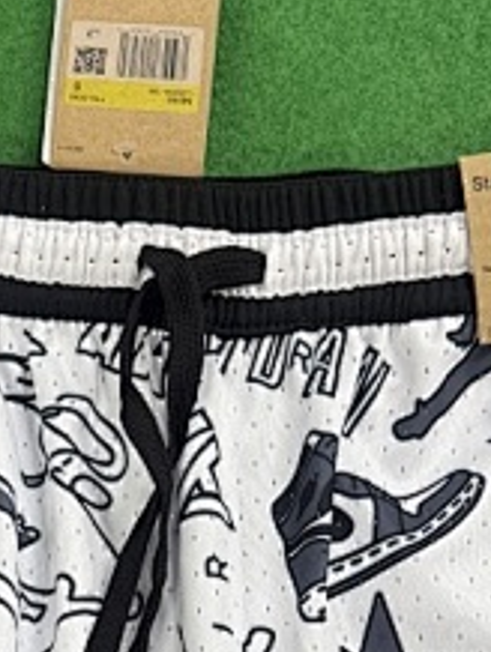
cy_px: 861
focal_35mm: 88
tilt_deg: -79.1
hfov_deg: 16.8
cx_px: 147
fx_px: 1661
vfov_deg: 20.2
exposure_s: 1/100
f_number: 1.78
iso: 200
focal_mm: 6.76
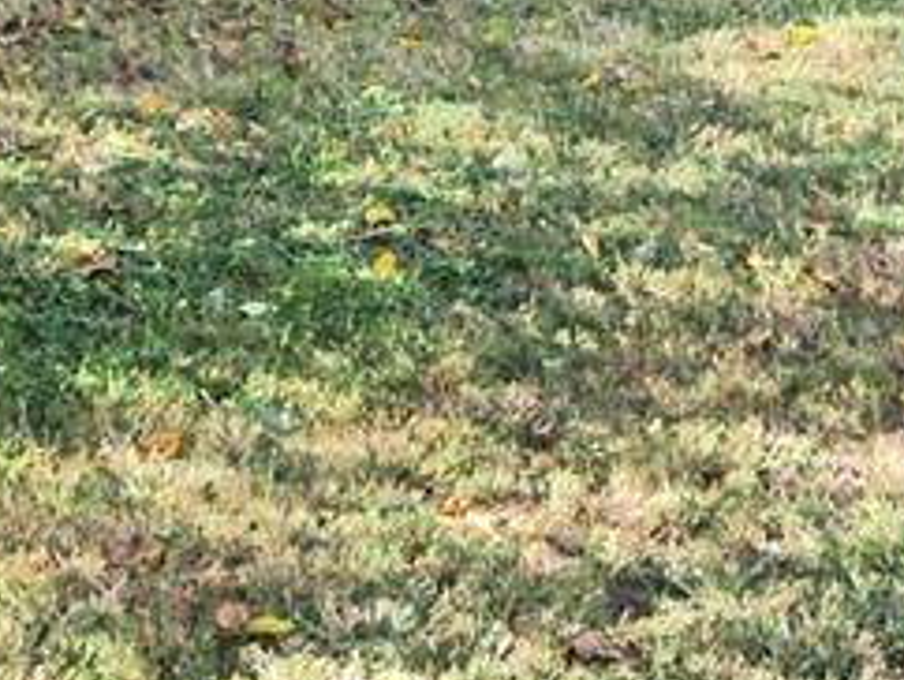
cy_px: 49
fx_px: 1987
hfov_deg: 23.8
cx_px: 1018
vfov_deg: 19.0
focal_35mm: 76
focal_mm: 9
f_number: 5.6
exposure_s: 1/200
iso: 800
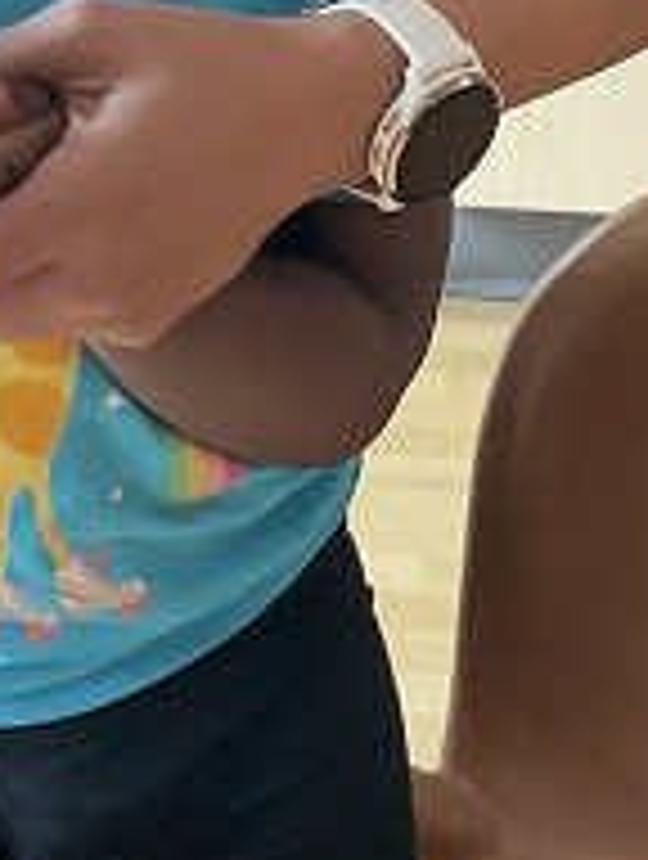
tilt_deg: -17.4
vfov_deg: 19.4
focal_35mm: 101
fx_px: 2513
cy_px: 335
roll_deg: +2.0
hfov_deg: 14.6
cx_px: 166
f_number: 1.8
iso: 160
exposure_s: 1/50
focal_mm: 3
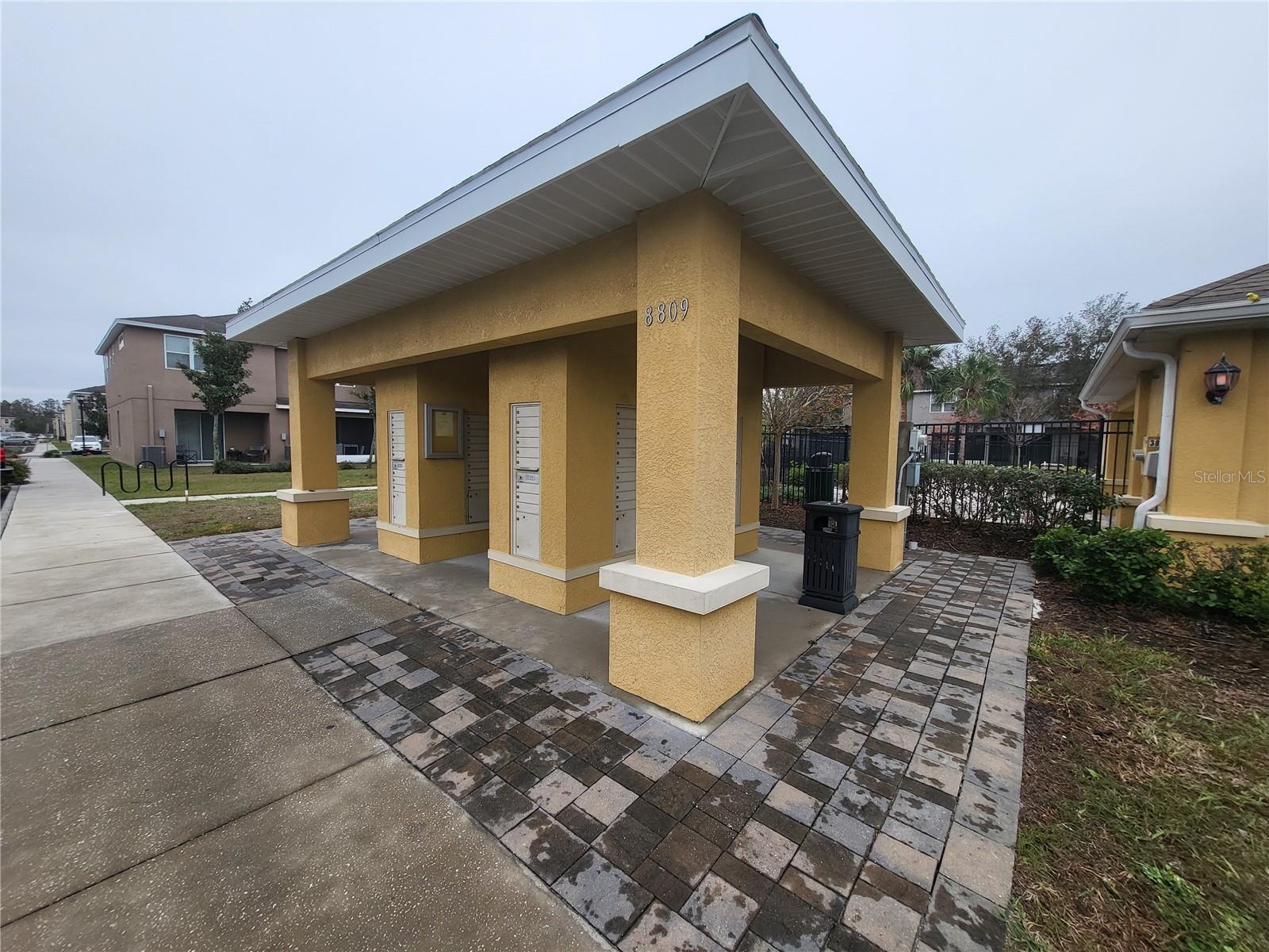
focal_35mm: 13
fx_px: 477
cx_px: 634
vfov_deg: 89.9
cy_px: 476
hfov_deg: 106.2
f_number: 2.2
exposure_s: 1/563
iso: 32
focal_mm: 1.74
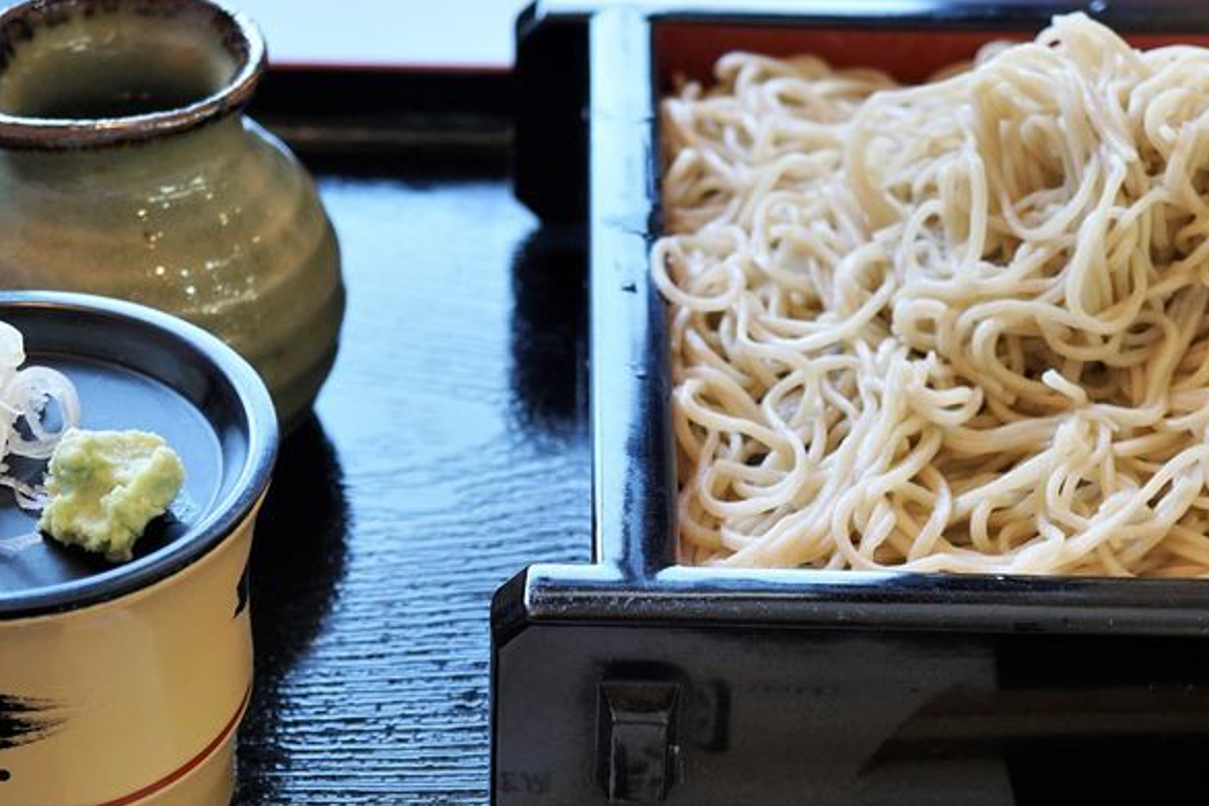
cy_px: 585
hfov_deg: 22.1
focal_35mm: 92
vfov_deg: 14.8
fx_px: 3089
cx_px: 655
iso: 320
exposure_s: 1/160
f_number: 4
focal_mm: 30
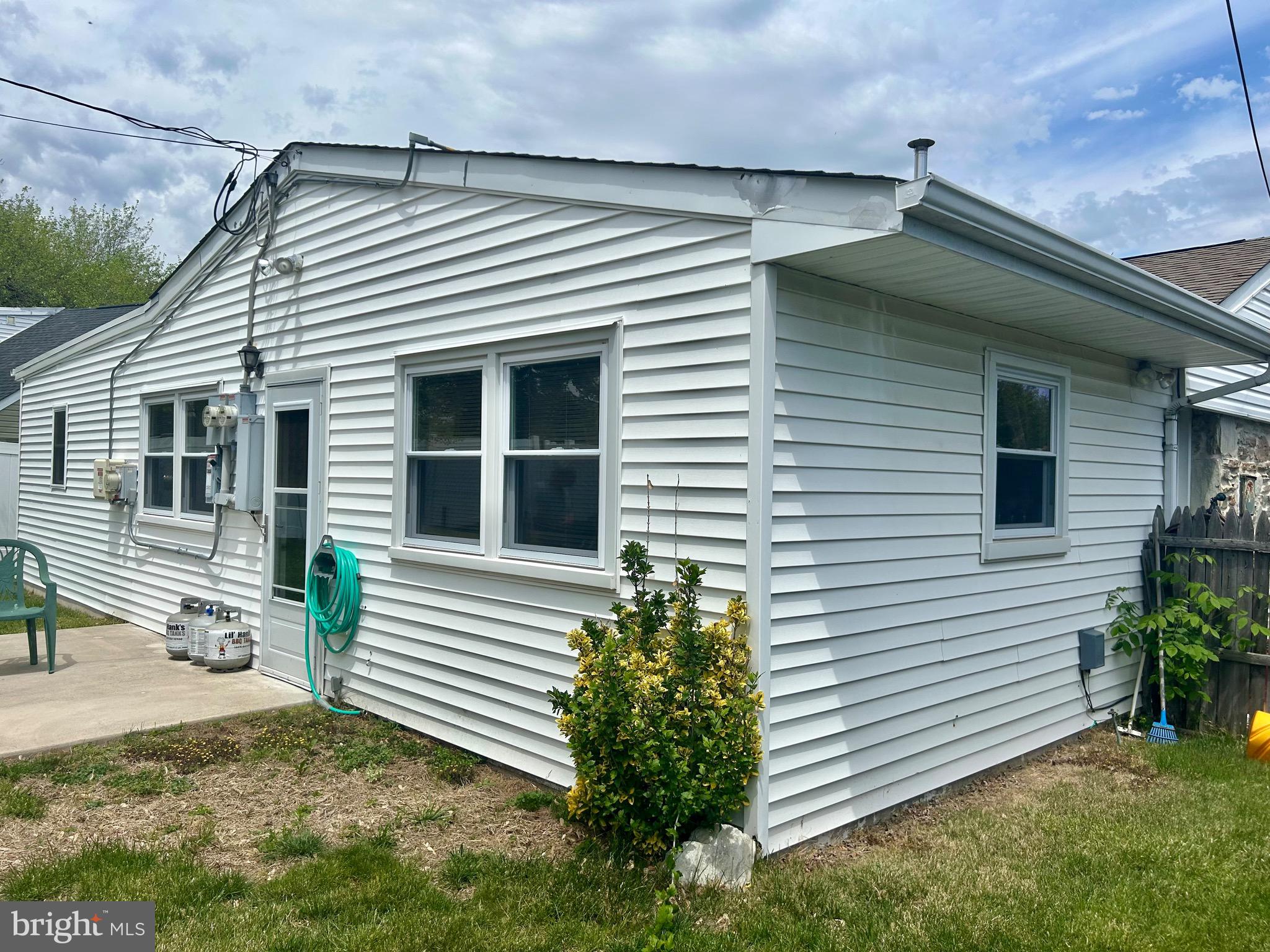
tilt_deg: +0.7
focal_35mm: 26
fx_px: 954
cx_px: 635
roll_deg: -1.5
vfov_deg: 53.1
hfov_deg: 67.3
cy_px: 476
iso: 50
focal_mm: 5.7
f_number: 1.5
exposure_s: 1/6579
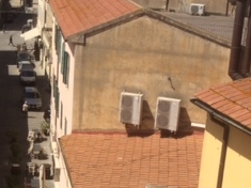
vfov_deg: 18.6
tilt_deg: -18.8
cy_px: 111
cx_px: -11
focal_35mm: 79
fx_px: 573
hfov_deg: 23.5
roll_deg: -1.0
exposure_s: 1/2740
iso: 32
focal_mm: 4.15
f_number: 2.2
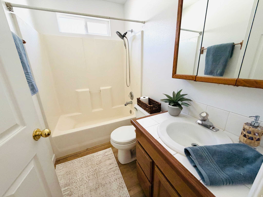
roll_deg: +1.4
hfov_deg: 102.1
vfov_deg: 85.7
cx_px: 132
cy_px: 98
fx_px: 106
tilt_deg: -18.1
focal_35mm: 14
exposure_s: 1/113
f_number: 2.2
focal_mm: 2.22
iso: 320
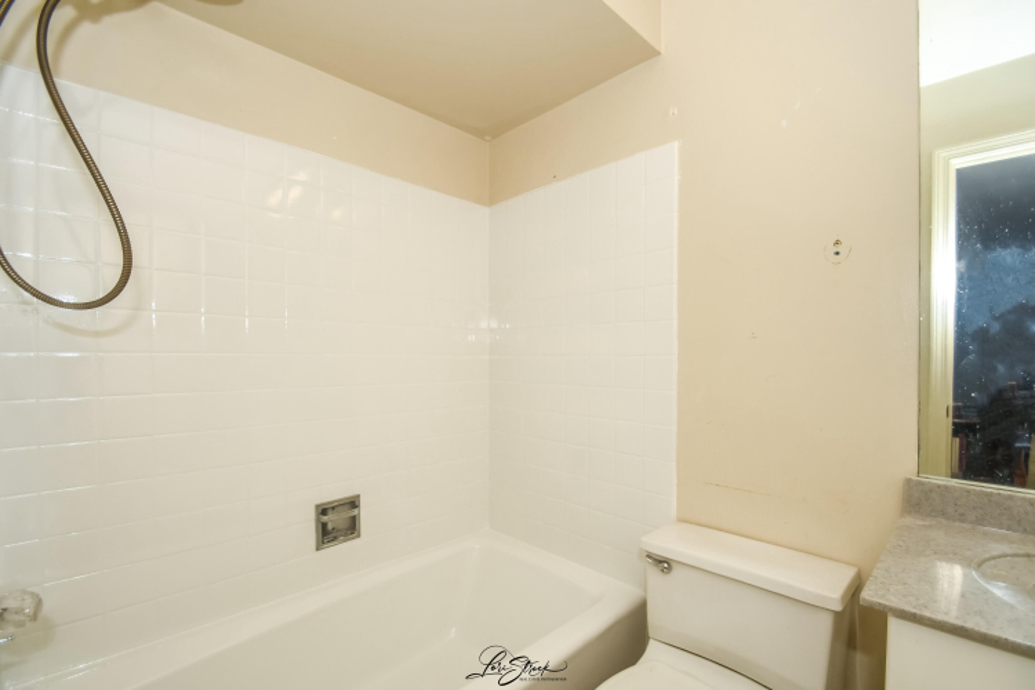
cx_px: 518
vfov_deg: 77.3
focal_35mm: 15
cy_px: 345
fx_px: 431
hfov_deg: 100.4
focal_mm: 10
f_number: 8
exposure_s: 1/1250
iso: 400
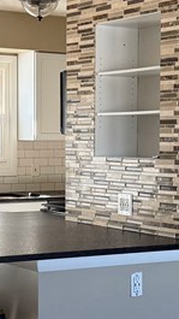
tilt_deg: -2.7
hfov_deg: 12.0
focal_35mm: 101
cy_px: 185
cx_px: 88
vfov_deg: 21.1
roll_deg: -0.4
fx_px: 853
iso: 100
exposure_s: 1/330
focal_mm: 6.76
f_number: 1.78
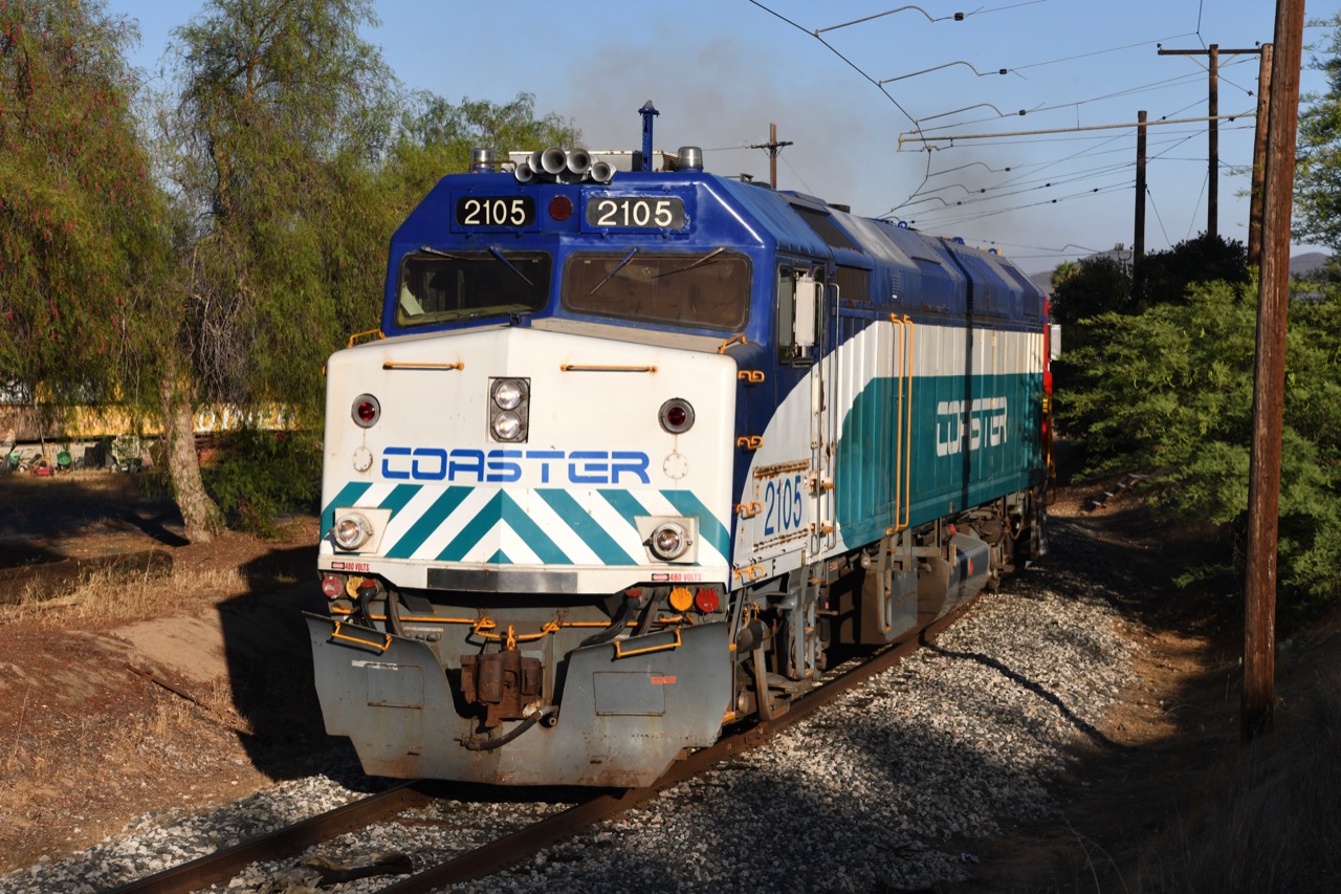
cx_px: 670
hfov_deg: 28.8
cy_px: 447
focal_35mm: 70
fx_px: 2607
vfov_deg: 19.5
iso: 320
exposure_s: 1/1000
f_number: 10
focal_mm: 70
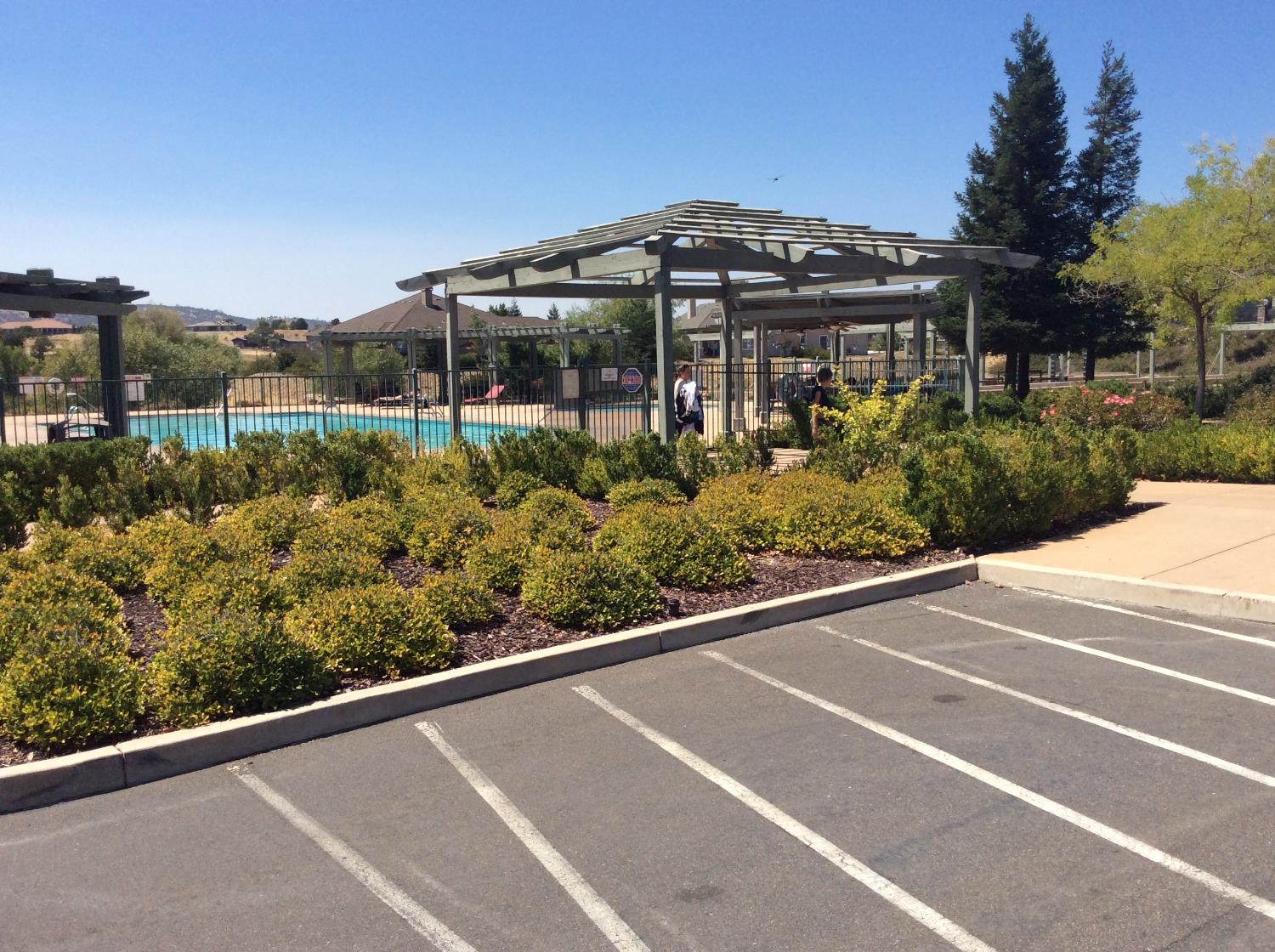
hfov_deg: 56.9
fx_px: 1177
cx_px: 638
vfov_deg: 44.0
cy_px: 476
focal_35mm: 32
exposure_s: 1/1634
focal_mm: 3.3
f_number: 2.4
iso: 32
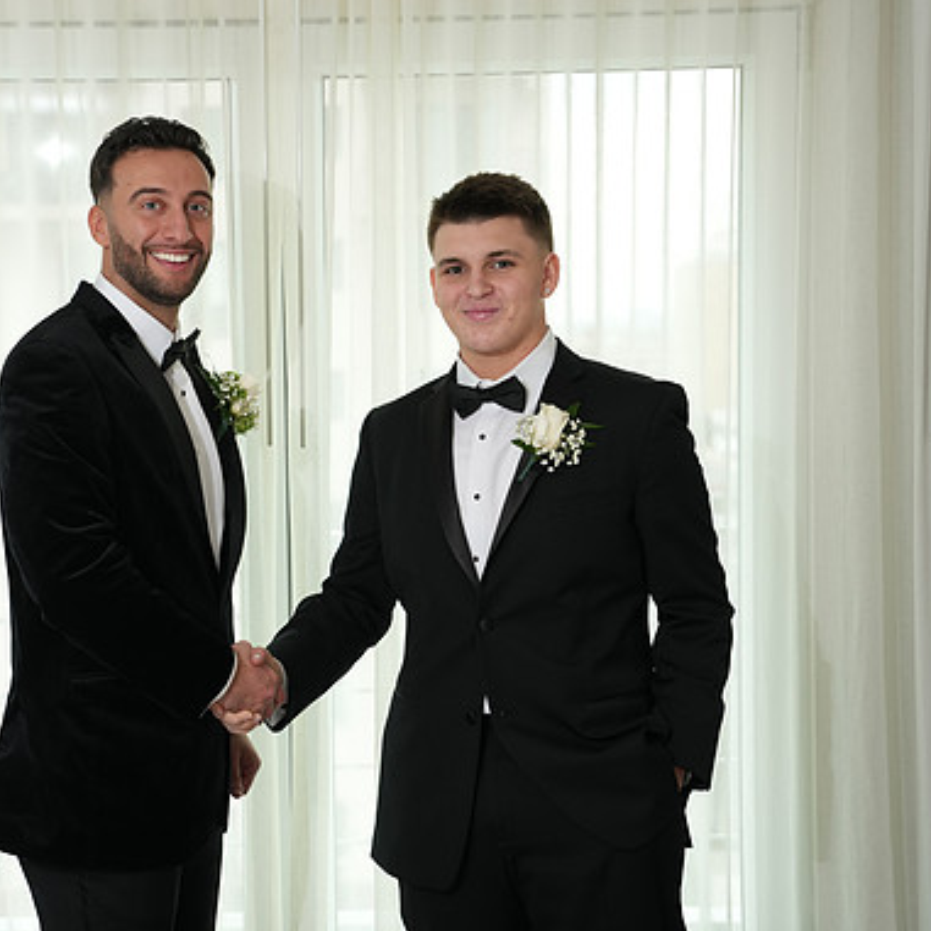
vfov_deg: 26.1
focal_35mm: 66
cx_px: 327
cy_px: 468
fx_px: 2008
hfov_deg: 26.0
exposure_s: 1/200
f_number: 4
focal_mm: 51
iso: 800
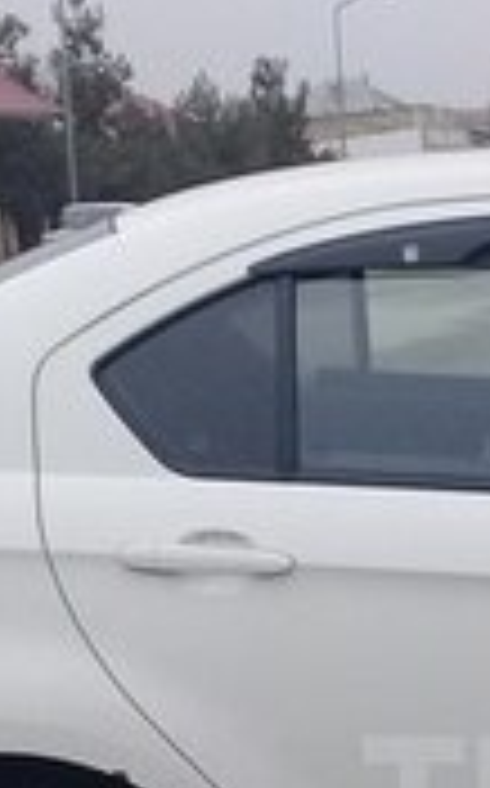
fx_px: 2656
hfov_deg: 10.1
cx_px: 823
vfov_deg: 16.5
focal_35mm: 124
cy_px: 804
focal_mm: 3.3
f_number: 2.2
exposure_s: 1/114
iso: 50
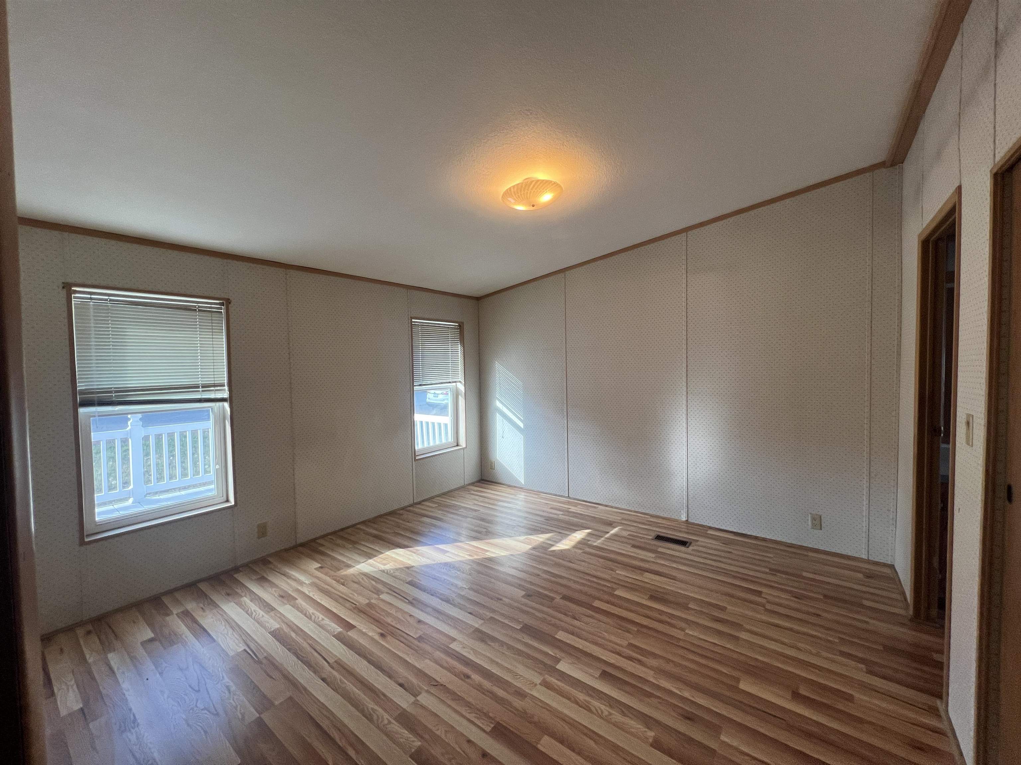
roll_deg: +0.9
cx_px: 510
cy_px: 382
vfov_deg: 89.9
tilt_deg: -2.5
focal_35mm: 13
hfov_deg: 106.2
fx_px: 383
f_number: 1.8
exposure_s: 1/120
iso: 125
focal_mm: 1.57
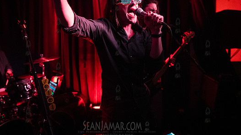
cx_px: 109
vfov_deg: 38.7
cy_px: 53
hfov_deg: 64.2
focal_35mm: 30
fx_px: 192
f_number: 3.2
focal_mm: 24
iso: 12800
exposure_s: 1/400
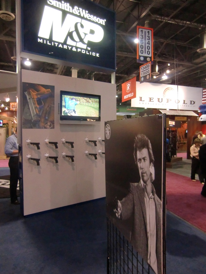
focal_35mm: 24
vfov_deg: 71.6
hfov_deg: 56.8
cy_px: 137
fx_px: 190
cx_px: 103
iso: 640
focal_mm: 4.3
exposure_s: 1/60
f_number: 3.2
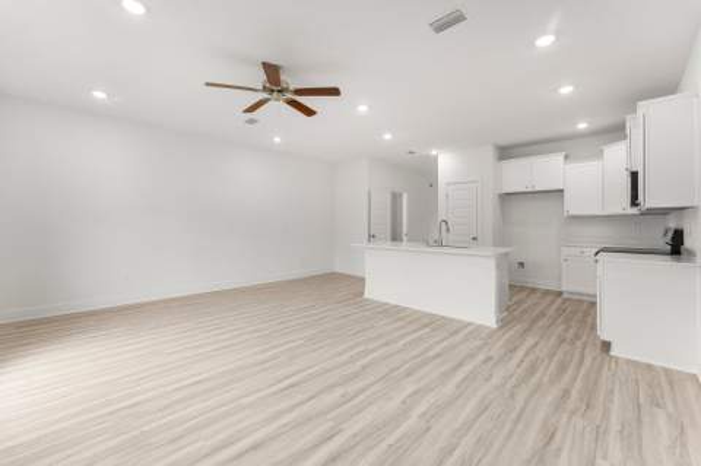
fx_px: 272
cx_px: 350
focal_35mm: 14
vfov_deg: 81.1
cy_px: 233
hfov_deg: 104.3
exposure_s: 1/50
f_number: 8
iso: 400
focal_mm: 14
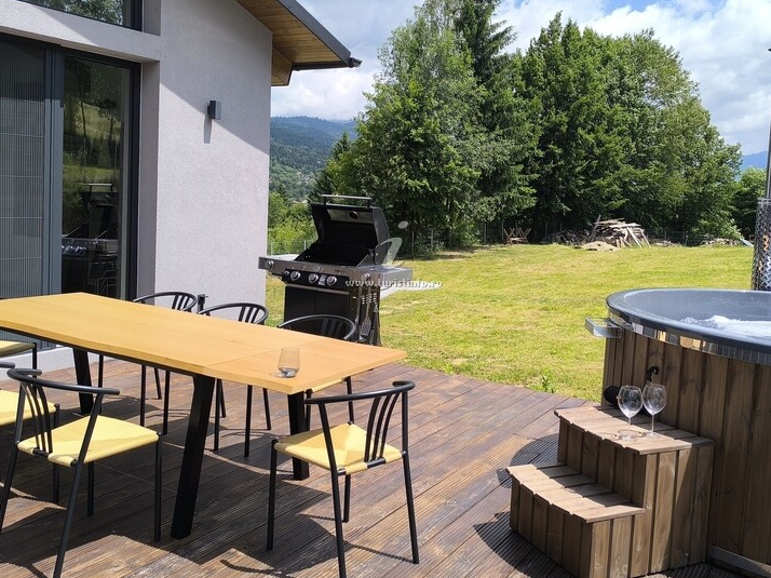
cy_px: 251
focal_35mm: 33
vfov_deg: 42.8
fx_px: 735
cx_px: 392
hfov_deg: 55.4
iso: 50
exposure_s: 1/728
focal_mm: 6.14
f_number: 1.65
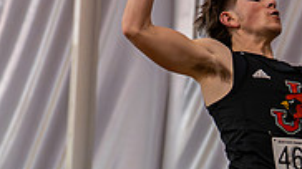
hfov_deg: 7.2
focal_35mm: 301
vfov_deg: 4.0
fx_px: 2408
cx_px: 231
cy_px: 189
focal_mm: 75
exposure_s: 1/1000
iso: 2000
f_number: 2.8
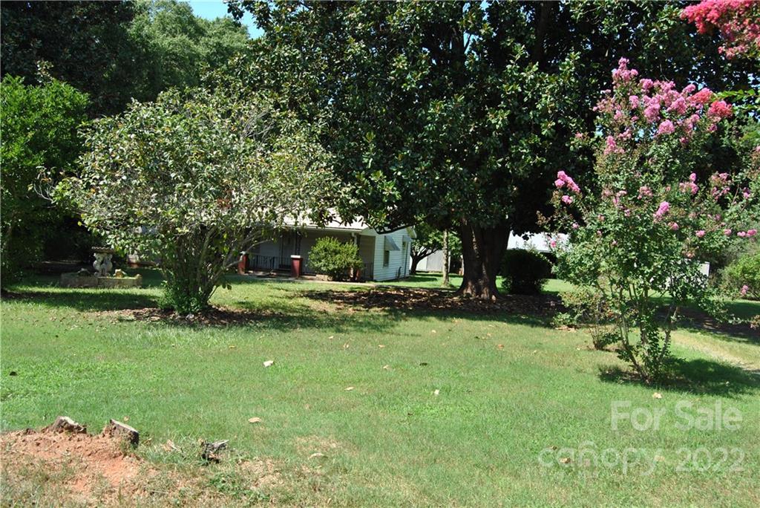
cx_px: 380
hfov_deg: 67.4
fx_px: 570
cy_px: 254
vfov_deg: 48.0
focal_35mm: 27
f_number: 6.3
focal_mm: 18
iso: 100
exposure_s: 1/160
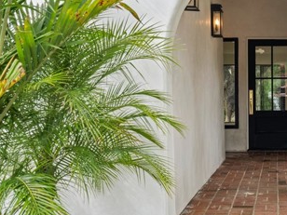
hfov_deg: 26.3
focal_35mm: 70
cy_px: 107
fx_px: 580
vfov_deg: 21.0
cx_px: 285
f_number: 10
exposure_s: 1/40
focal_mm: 35
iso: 160
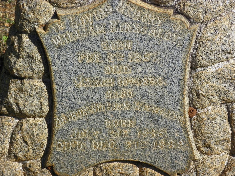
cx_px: 118
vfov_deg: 12.3
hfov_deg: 16.4
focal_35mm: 120
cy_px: 88
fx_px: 815
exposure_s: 1/400
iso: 64
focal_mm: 21.3
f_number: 4.5
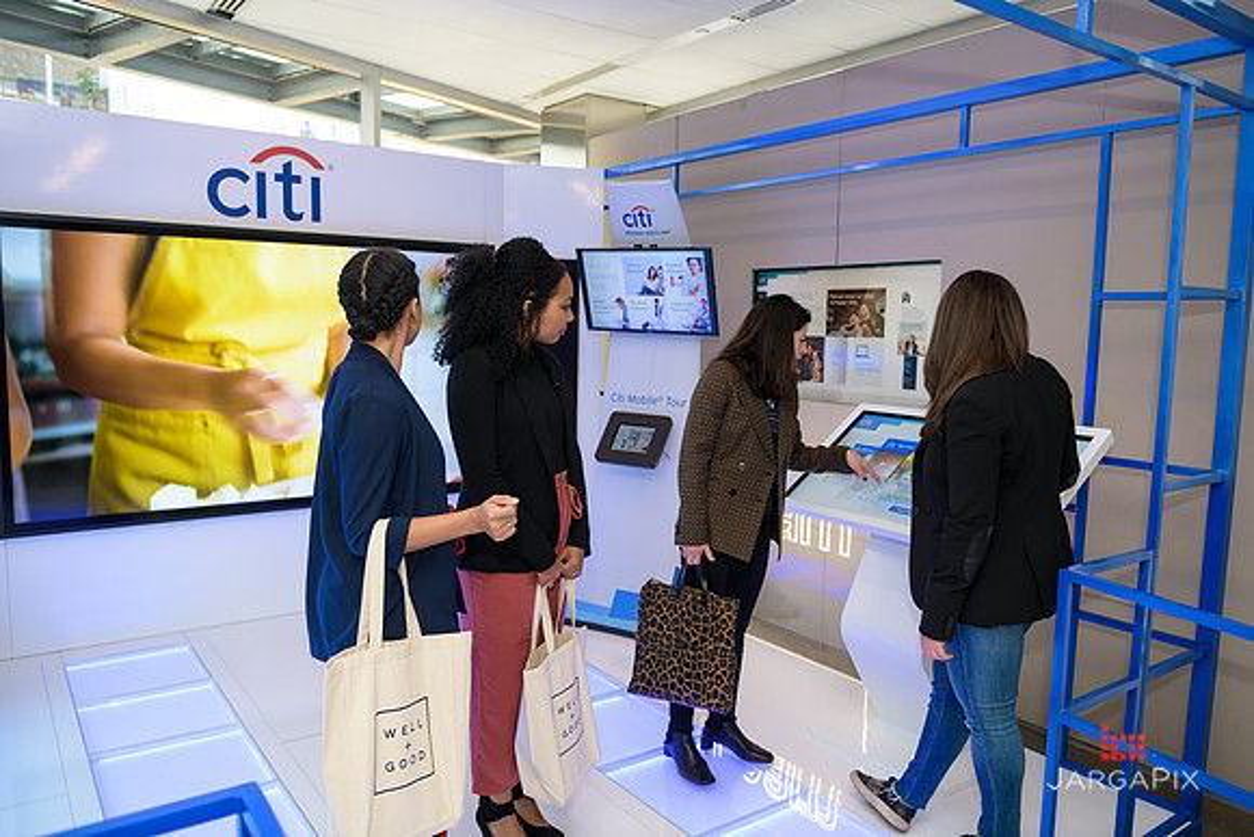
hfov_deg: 67.4
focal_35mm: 27
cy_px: 418
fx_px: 941
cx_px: 627
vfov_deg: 48.0
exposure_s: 1/125
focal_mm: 27
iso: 400
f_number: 3.2
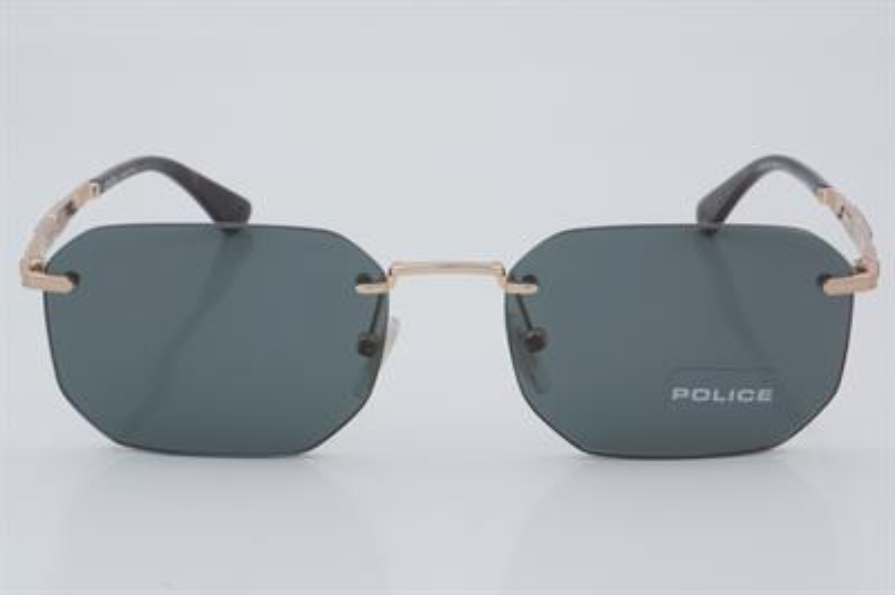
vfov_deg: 16.5
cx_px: 448
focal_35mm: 82
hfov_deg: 24.6
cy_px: 298
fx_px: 2049
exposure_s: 1/4
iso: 100
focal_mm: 55
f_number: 32
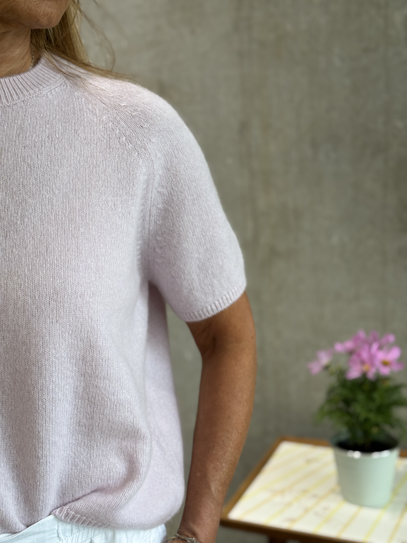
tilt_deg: -11.4
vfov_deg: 39.7
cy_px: 272
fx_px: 752
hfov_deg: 30.3
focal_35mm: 48
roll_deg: +3.1
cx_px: 204
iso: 64
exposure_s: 1/204
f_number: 1.78
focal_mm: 6.76
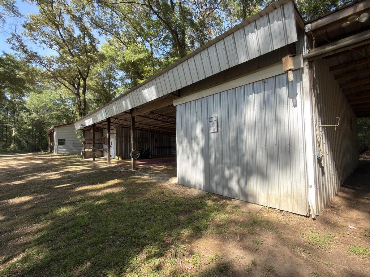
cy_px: 138
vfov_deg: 78.1
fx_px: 171
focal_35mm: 16
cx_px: 185
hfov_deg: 94.5
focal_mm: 2.22
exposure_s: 1/171
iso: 16
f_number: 2.2
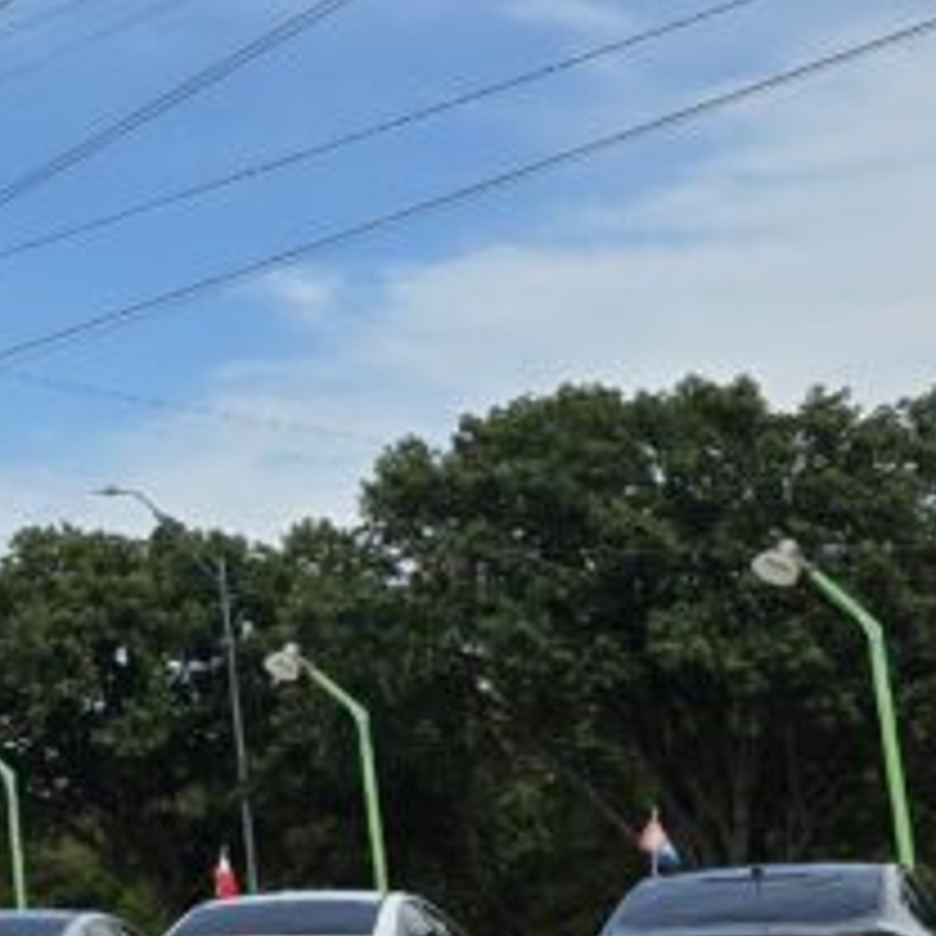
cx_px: -1030
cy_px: 504
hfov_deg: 14.1
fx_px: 3059
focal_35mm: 100
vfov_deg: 17.4
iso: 12
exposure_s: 1/829
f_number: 1.7
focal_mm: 6.3
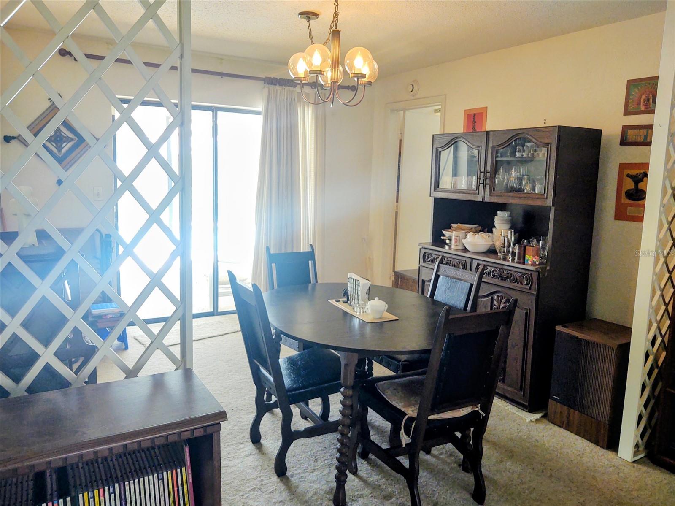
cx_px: 338
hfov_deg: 65.3
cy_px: 253
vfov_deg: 51.3
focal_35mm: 27
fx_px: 526
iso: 169
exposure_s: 1/100
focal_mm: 4.75
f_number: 1.7
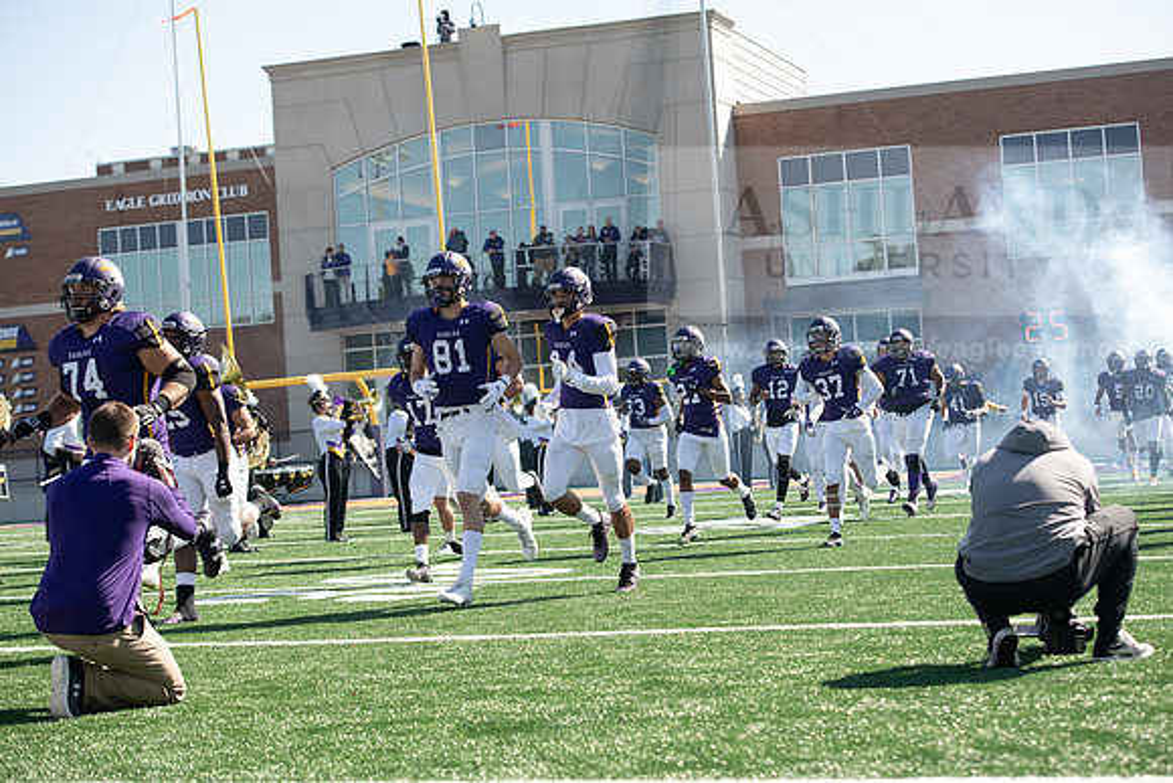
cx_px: 586
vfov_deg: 19.5
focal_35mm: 70
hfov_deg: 28.8
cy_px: 392
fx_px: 2281
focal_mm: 70
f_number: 5
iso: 200
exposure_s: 1/500
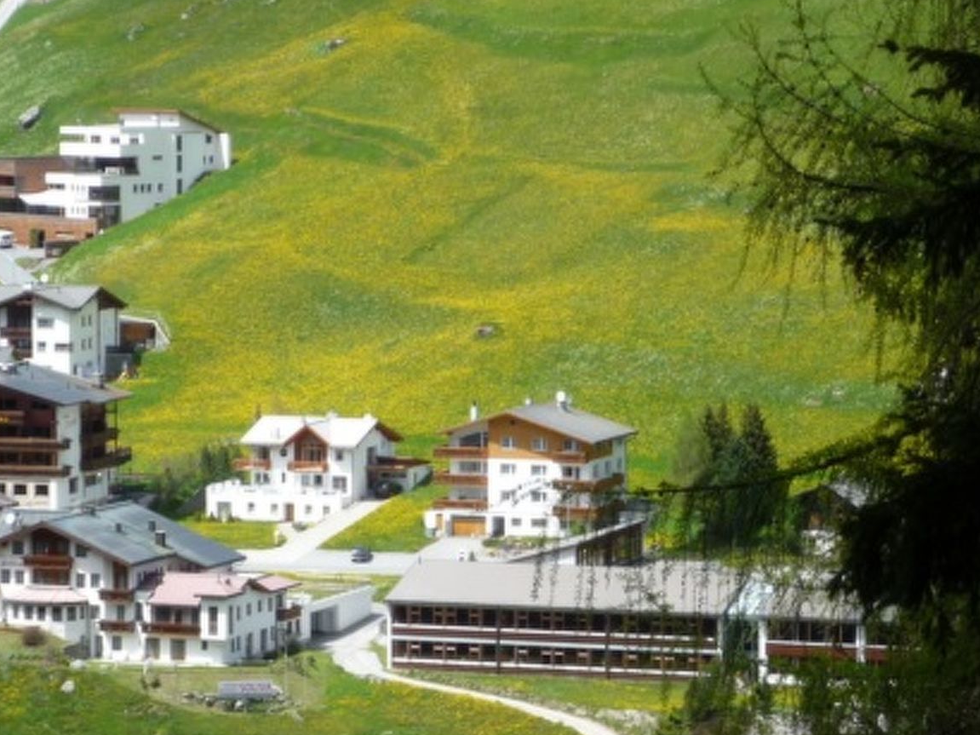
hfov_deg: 11.1
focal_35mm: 178
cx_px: 307
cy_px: 336
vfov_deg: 8.3
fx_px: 5039
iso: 100
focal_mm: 17.6
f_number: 5.6
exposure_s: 1/320
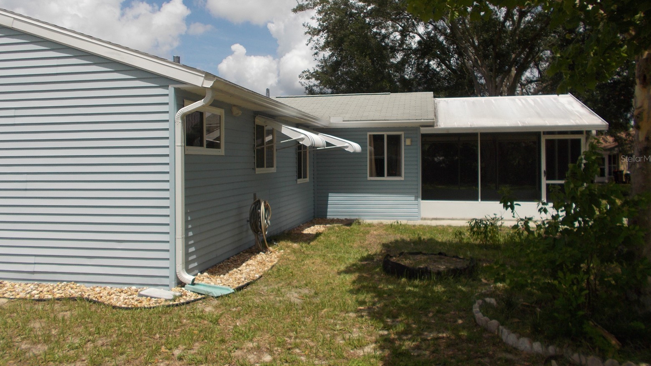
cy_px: 158
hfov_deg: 66.1
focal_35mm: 29
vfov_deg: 40.1
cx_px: 327
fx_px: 501
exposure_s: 1/250
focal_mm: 4.6
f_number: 8
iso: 80
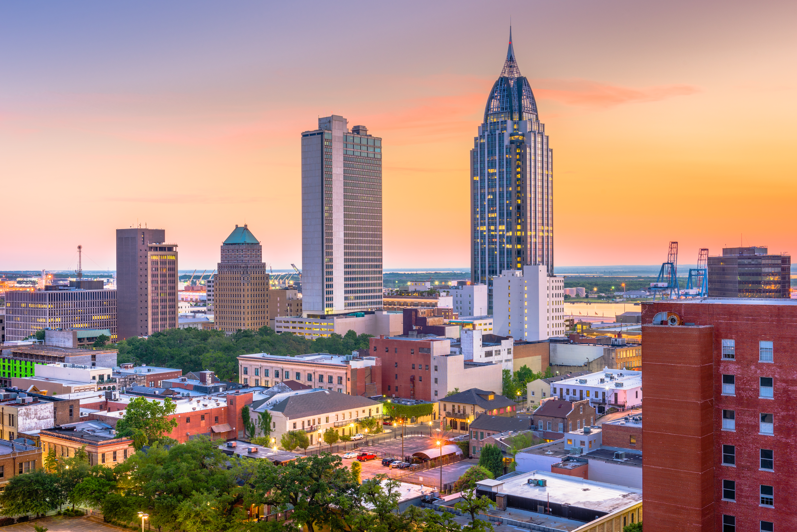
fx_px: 886
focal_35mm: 40
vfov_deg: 33.4
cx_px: 398
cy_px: 266
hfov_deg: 48.4
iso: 64
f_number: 11
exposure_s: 10
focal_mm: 40
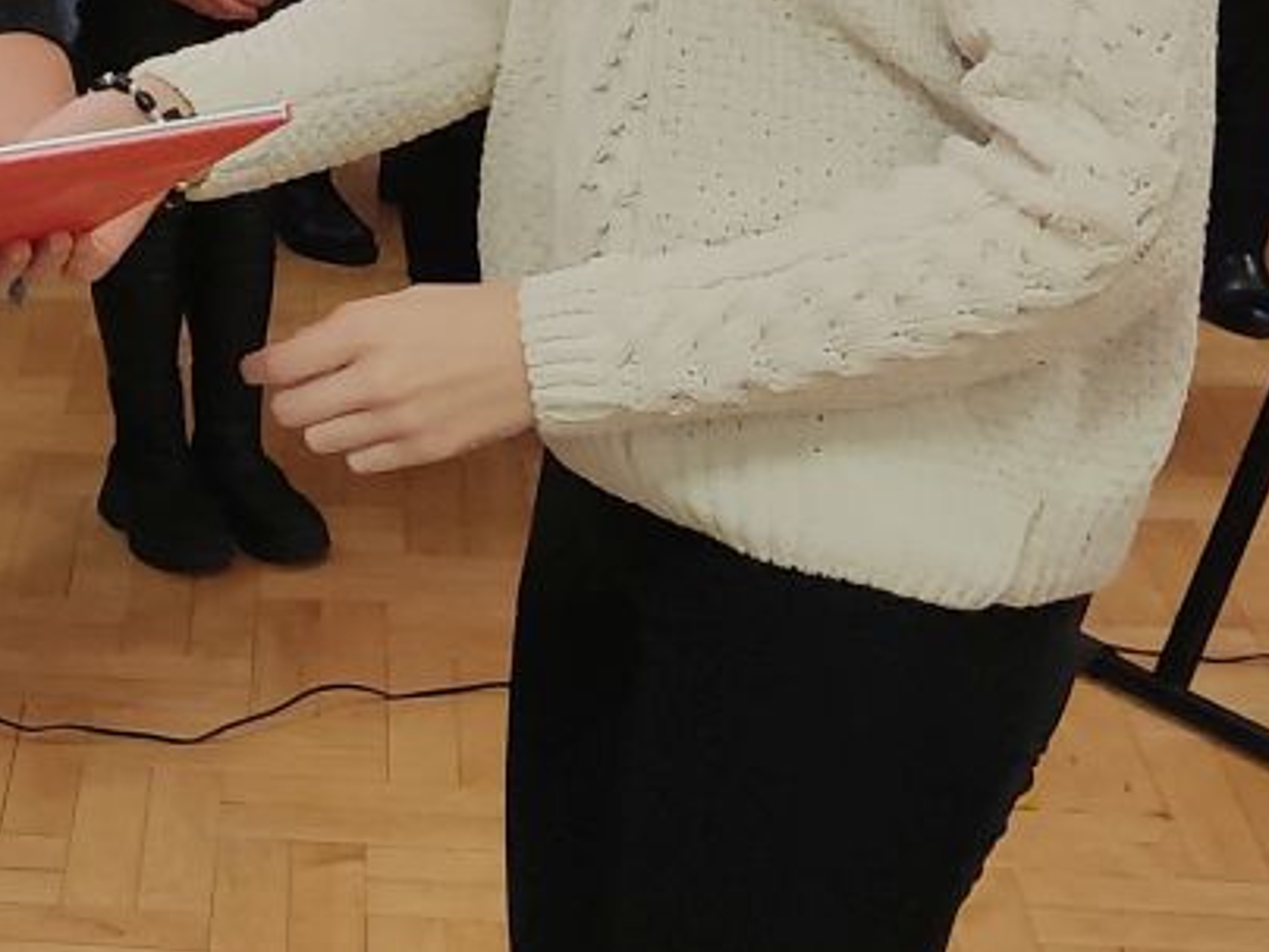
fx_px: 3629
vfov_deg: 14.6
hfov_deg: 18.3
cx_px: -459
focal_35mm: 99
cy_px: -88
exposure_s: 1/125
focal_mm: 4.71
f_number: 1.79
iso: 391
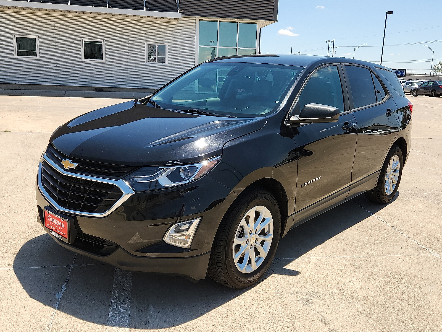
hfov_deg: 73.9
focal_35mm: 23
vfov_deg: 58.9
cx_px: 221
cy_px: 166
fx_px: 294
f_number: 1.8
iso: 50
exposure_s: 1/1111
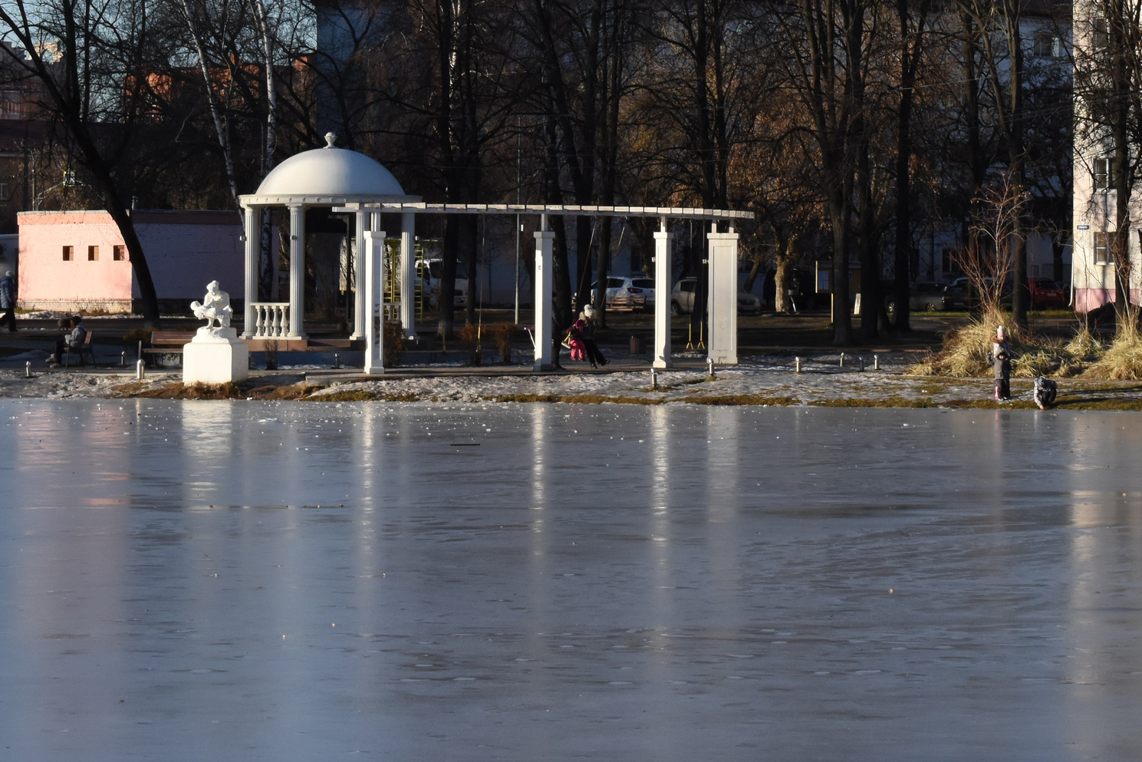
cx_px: 728
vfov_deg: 9.6
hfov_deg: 14.4
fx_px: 4500
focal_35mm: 142
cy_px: 138
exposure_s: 1/800
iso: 800
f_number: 13
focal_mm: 55
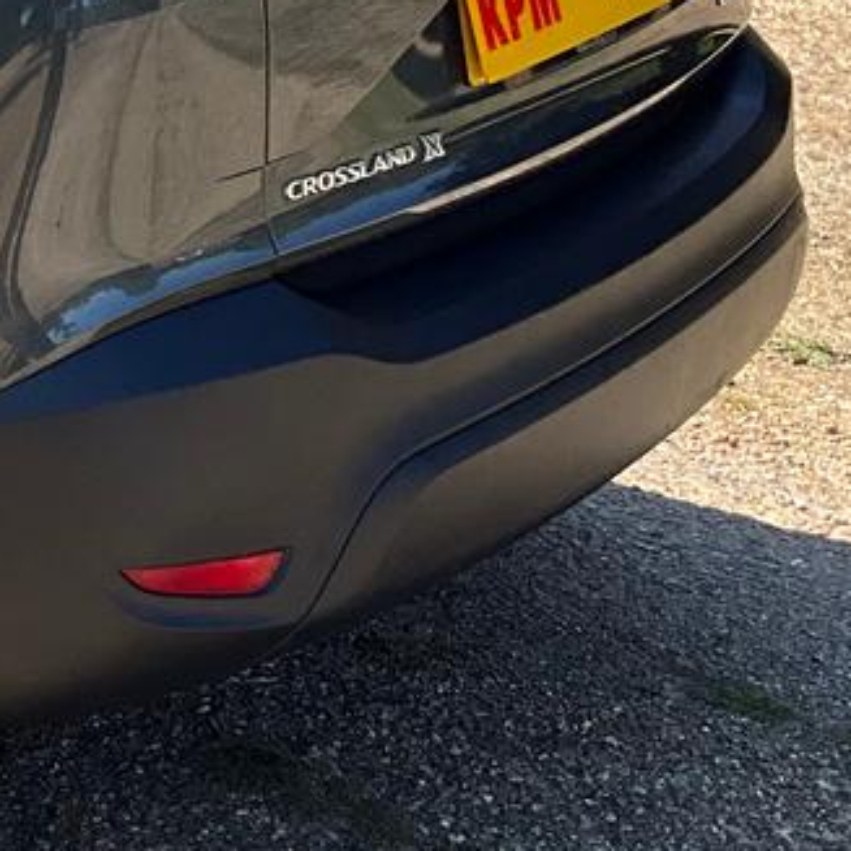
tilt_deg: -15.5
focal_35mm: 94
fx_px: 2614
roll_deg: -3.3
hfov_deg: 16.6
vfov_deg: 18.2
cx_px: -481
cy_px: 96
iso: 25
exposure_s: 1/719
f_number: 1.8
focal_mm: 3
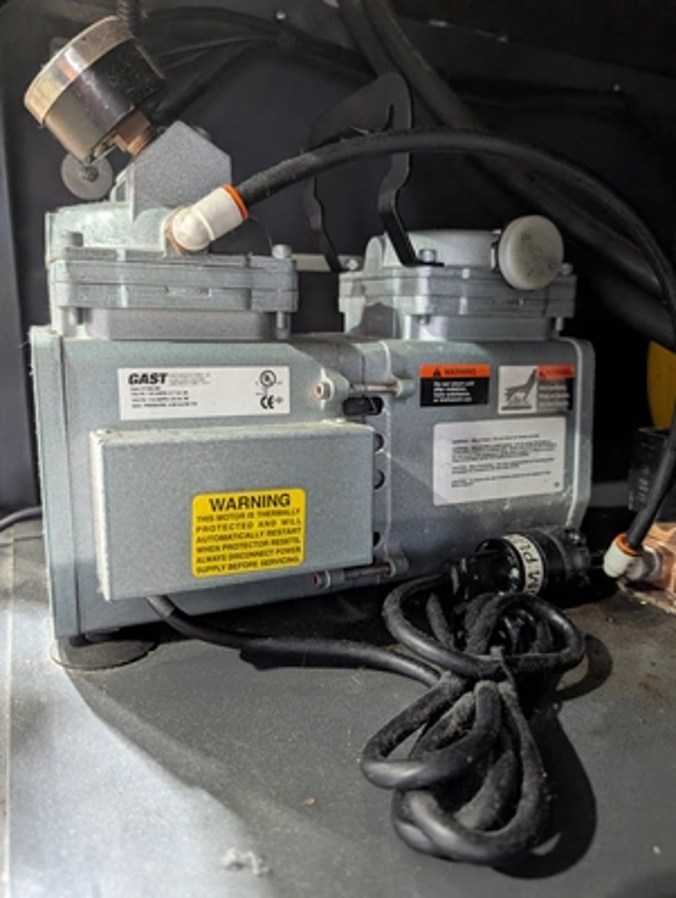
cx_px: 338
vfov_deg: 71.5
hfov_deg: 56.9
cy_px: 449
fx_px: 624
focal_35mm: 24
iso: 155
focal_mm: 6.9
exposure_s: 1/70.2
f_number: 1.68
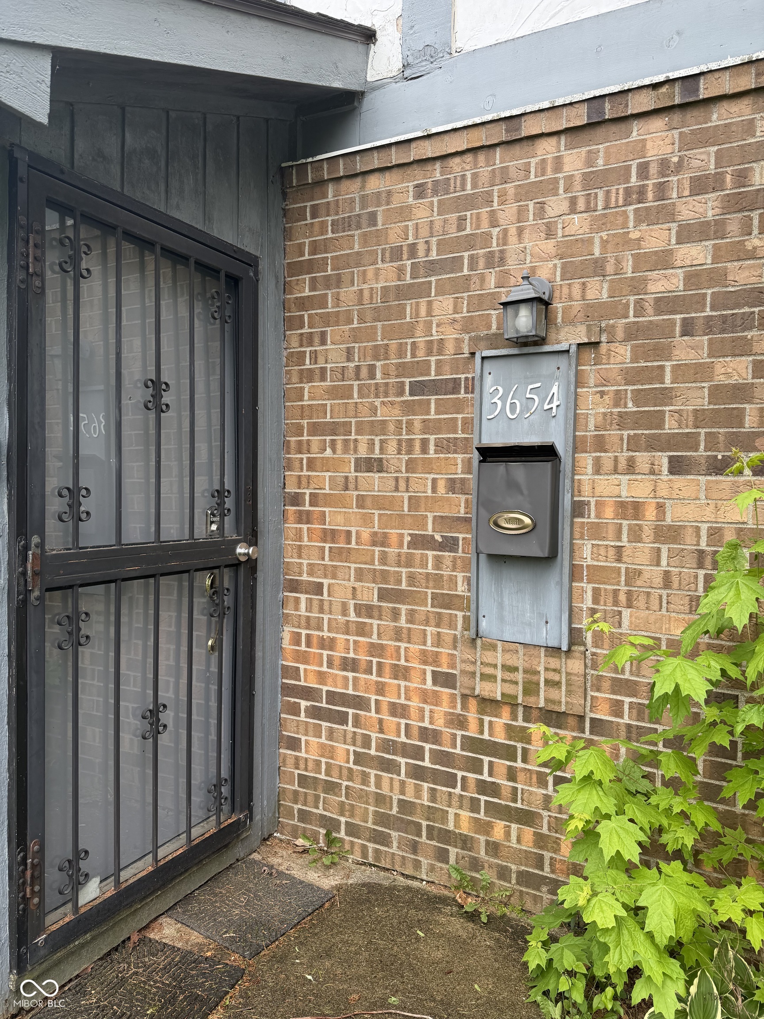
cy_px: 510
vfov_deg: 71.6
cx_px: 382
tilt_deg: -0.6
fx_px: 706
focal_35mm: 24
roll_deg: +0.3
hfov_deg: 56.8
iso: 80
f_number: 1.78
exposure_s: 1/671
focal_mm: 6.76
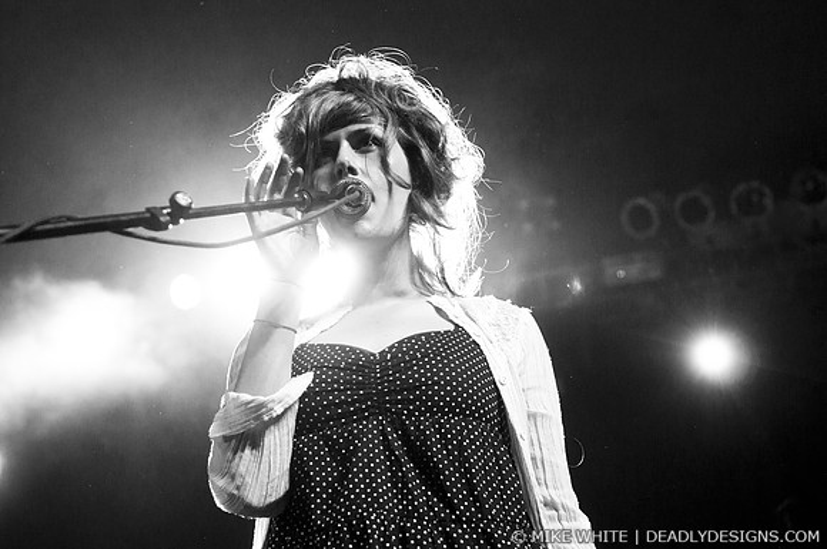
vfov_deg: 25.7
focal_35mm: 52
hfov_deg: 37.9
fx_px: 1204
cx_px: 414
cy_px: 274
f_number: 3.8
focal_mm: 35
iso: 1250
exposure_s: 1/250
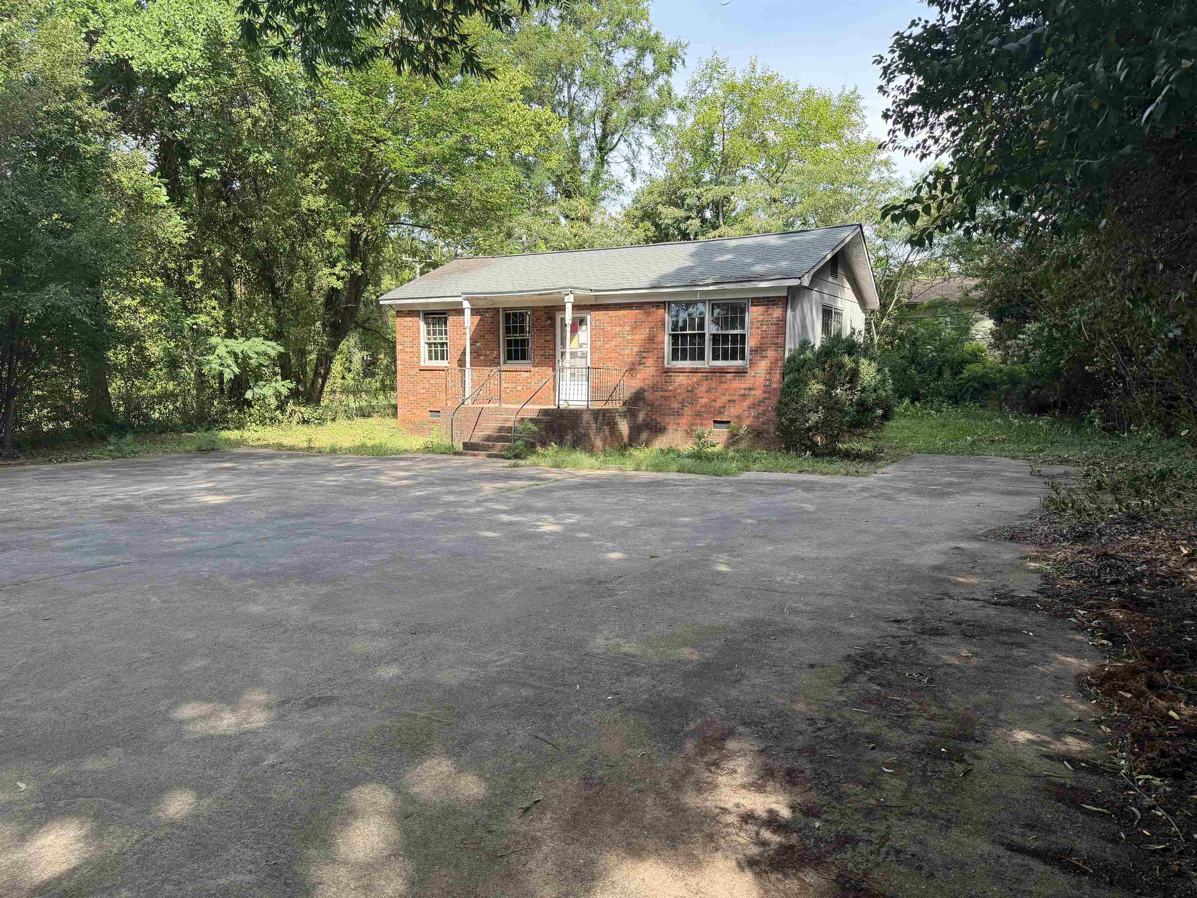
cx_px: 598
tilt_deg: -5.4
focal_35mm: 24
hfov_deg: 71.6
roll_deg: -0.8
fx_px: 830
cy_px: 449
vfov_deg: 56.8
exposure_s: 1/1005
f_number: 1.78
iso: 100
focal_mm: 6.76
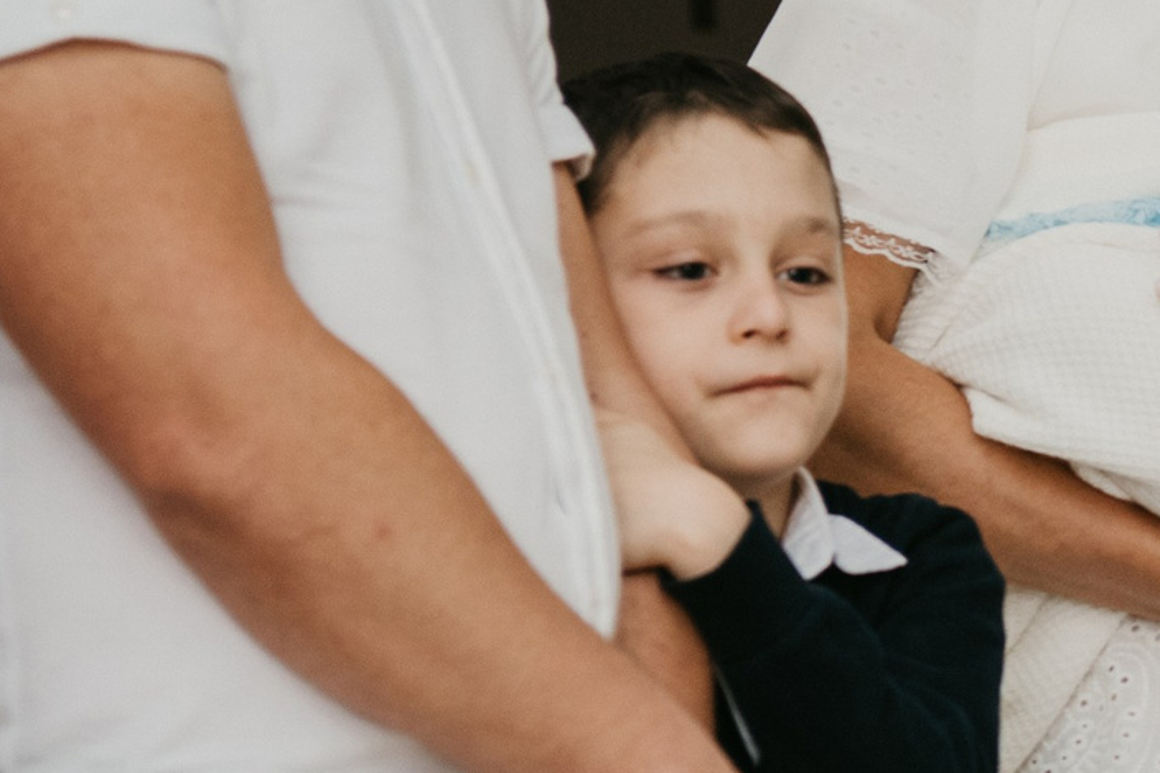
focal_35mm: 214
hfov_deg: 9.3
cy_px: 215
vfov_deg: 6.4
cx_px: 1793
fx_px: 6894
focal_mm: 58
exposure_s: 1/160
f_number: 4
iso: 200
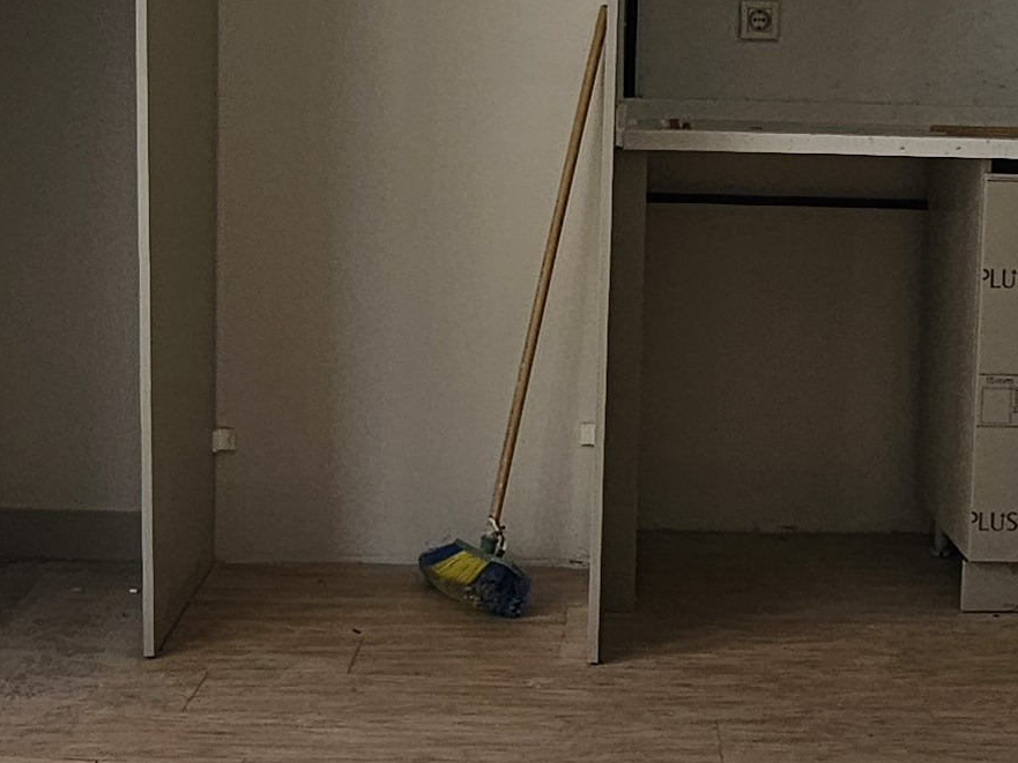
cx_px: 689
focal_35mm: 59
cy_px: 220
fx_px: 1735
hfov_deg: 32.4
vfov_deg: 24.6
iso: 50
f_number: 2.2
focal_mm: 2.2
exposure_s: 1/218
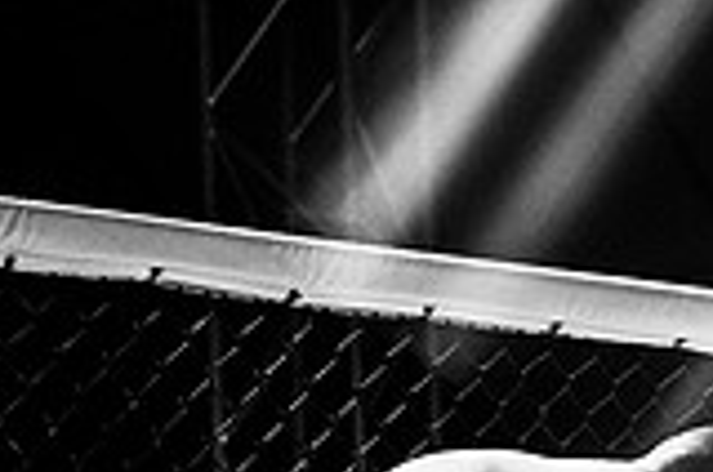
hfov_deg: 8.5
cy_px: 850
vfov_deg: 5.6
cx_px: 815
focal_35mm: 240
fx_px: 4744
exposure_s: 1/640
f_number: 4.5
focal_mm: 66
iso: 1600
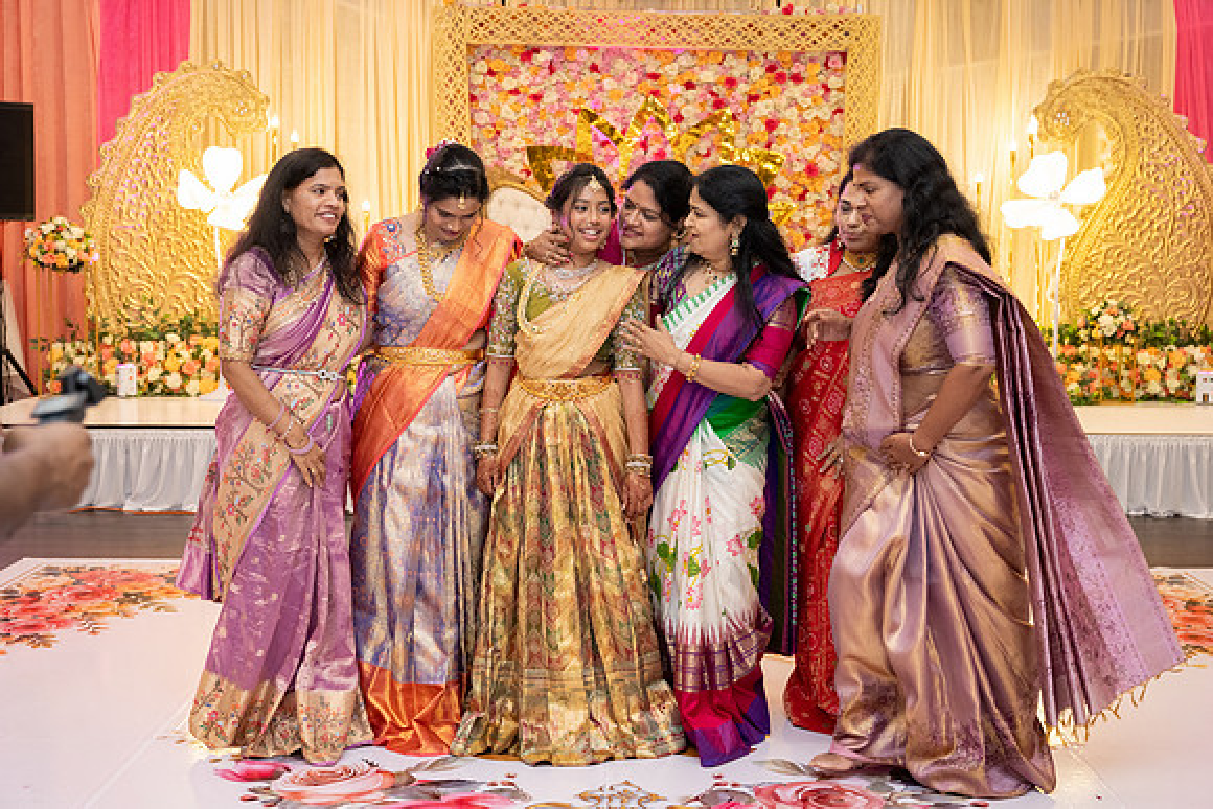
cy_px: 404
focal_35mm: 47
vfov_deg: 28.5
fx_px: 1592
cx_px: 606
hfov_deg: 41.7
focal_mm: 46
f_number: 4
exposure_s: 1/160
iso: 1250
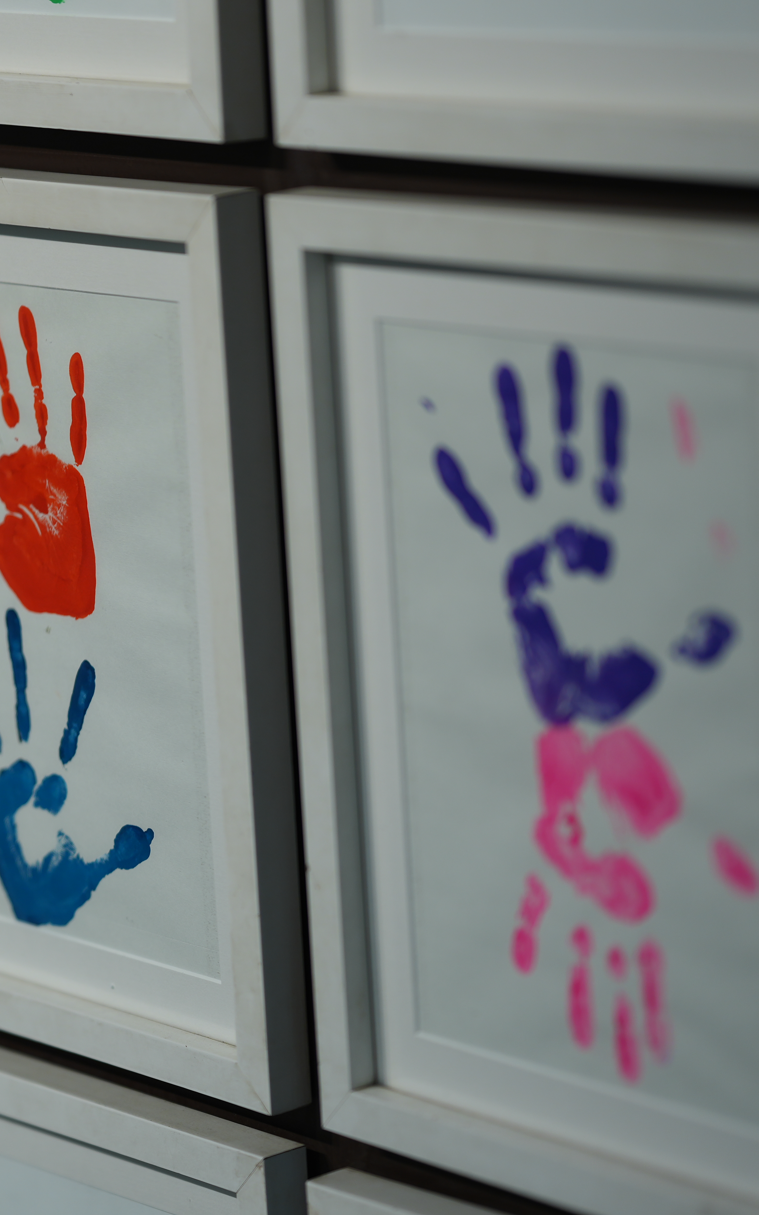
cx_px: 105
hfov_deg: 10.0
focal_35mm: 130
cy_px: 608
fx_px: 4302
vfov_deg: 16.1
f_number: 1.4
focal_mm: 85
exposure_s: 1/250
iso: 125
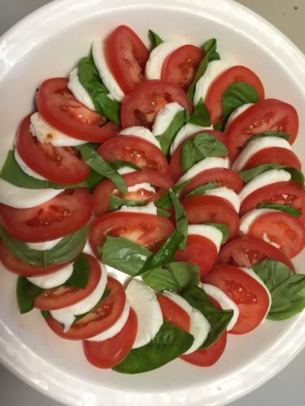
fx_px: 341
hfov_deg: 48.2
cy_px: 203
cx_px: 152
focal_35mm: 29
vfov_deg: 61.7
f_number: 2.2
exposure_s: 1/30
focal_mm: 4.15
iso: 64
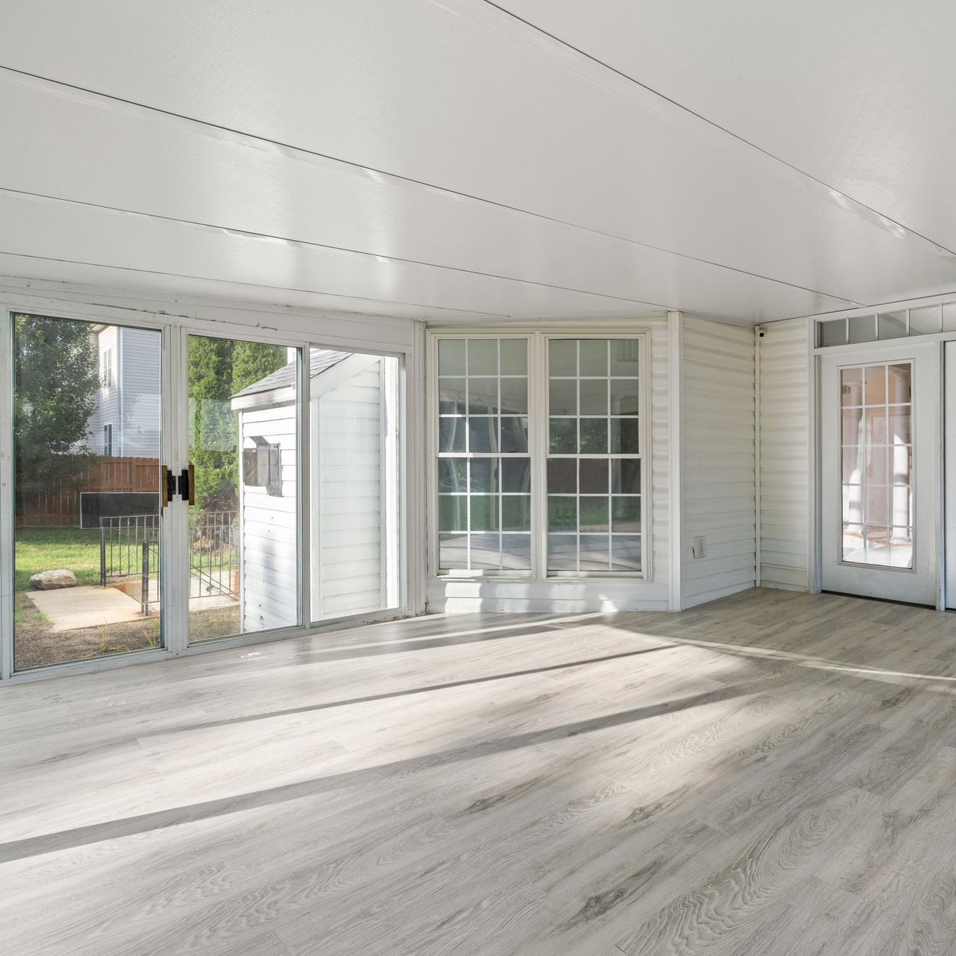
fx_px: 656
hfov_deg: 71.8
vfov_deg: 72.1
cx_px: 542
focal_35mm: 21
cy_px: 479
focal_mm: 16
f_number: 7.1
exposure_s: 1/15
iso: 250
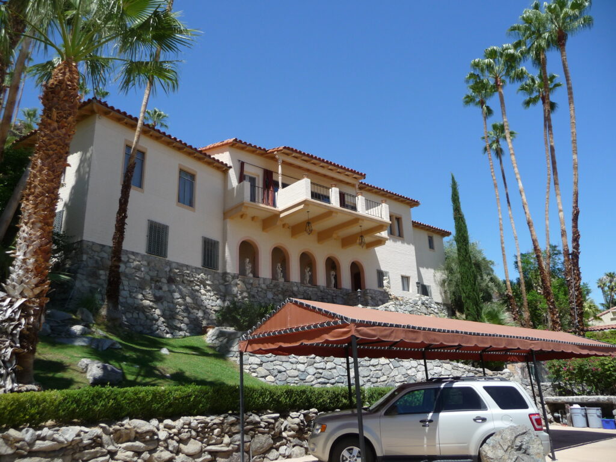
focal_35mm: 28
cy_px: 231
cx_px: 308
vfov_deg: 49.7
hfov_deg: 63.4
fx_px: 498
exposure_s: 1/1000
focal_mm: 4.7
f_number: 3.3
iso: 100
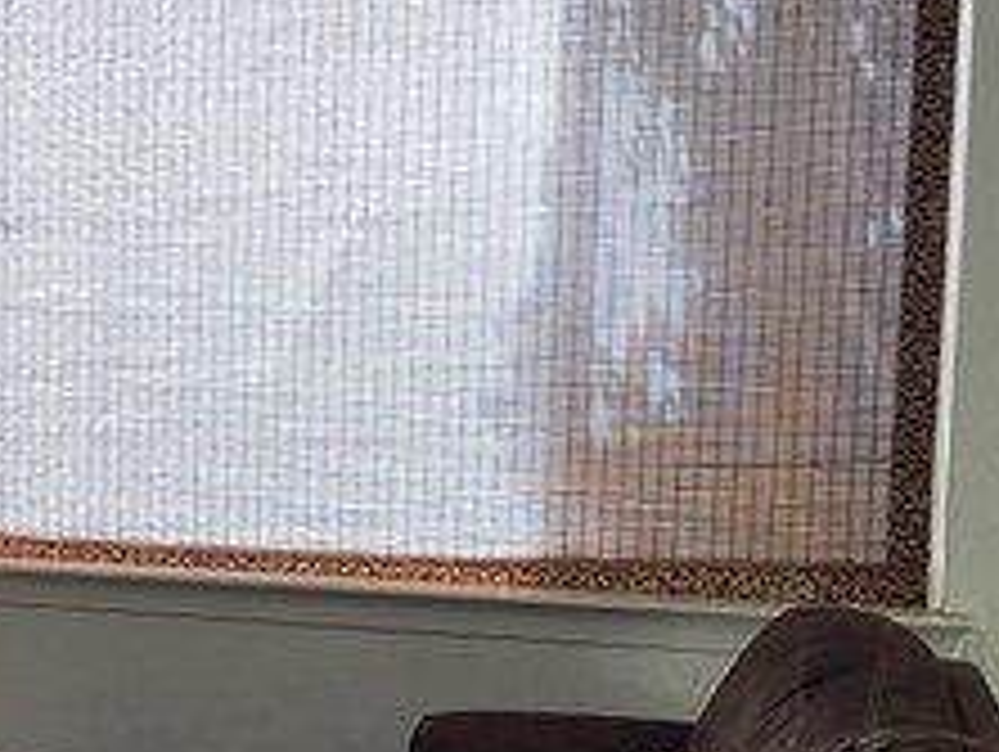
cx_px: -407
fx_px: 2253
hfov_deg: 21.7
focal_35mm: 78
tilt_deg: -7.1
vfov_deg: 18.9
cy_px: 527
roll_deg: +1.2
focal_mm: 4.2
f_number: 1.6
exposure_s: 1/60
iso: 160
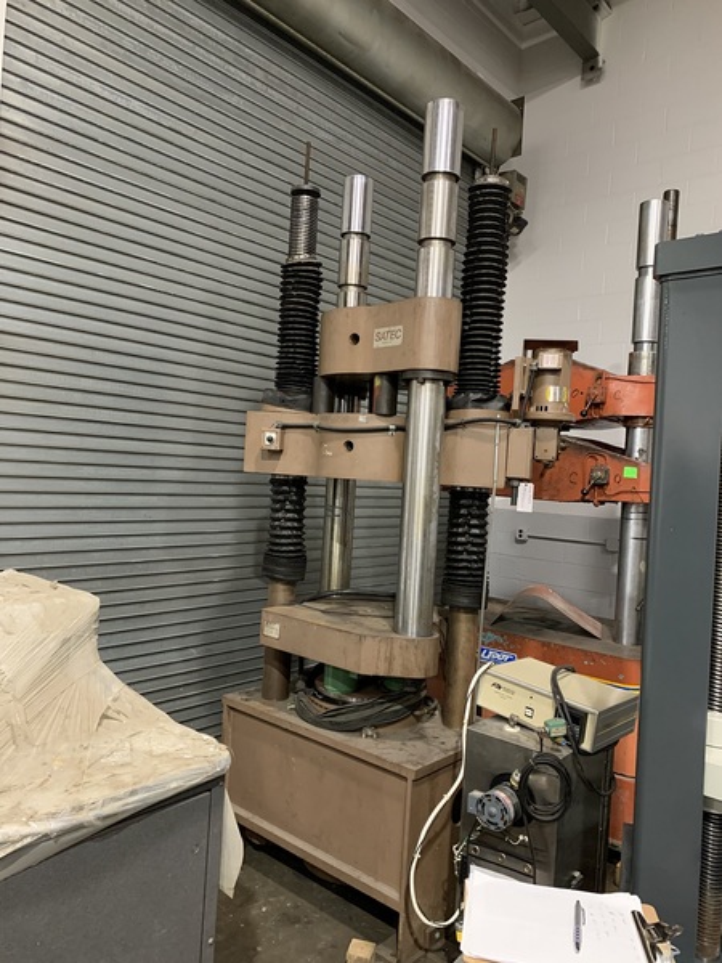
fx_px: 723
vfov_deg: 67.3
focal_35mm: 26
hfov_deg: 53.1
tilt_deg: -0.1
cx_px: 361
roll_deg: -3.3
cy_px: 482
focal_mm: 4.25
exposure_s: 1/40
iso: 400
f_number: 1.8
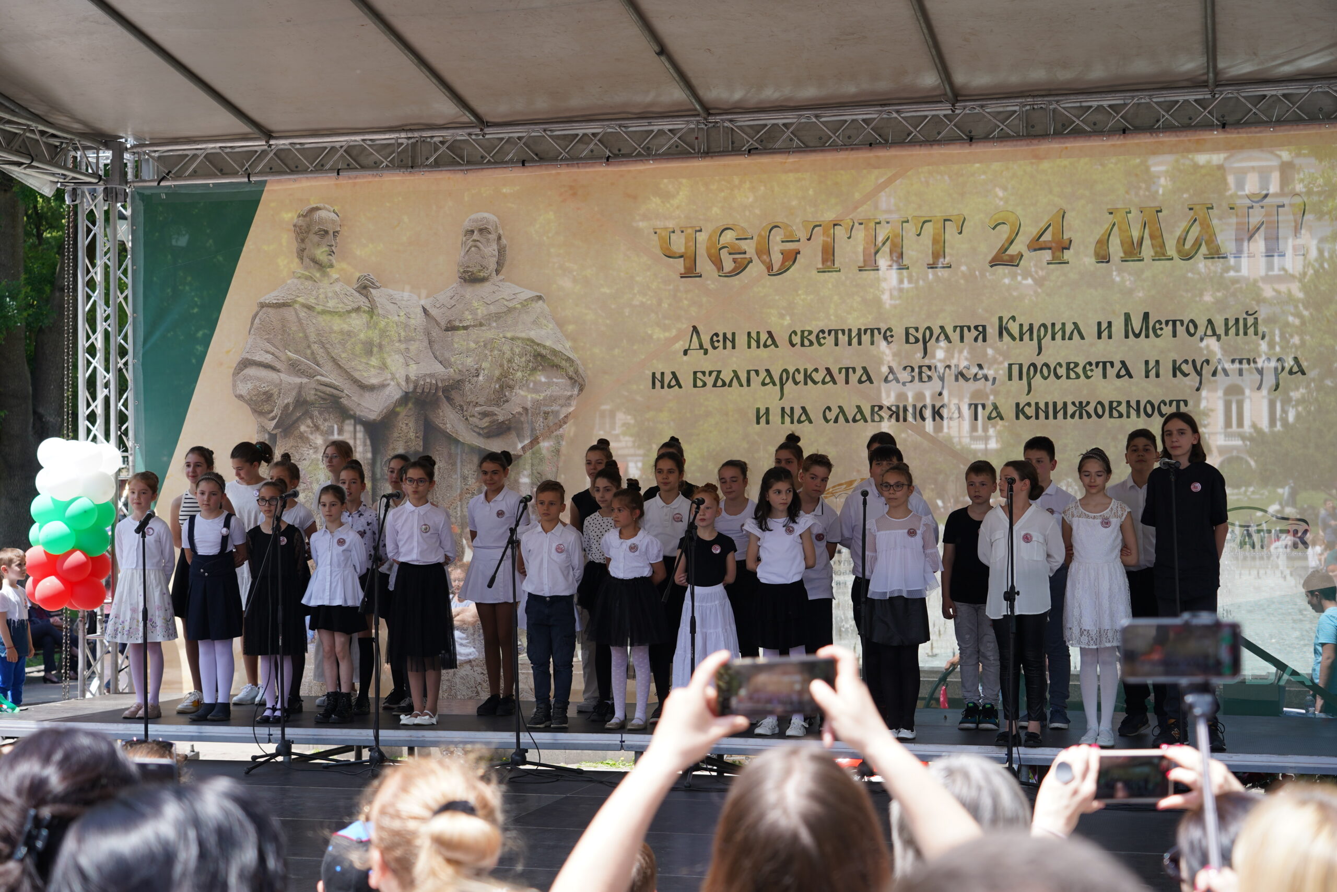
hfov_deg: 36.9
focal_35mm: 54
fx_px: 2005
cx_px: 668
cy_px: 446
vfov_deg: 25.1
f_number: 4.5
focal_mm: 54
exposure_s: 1/200
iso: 100
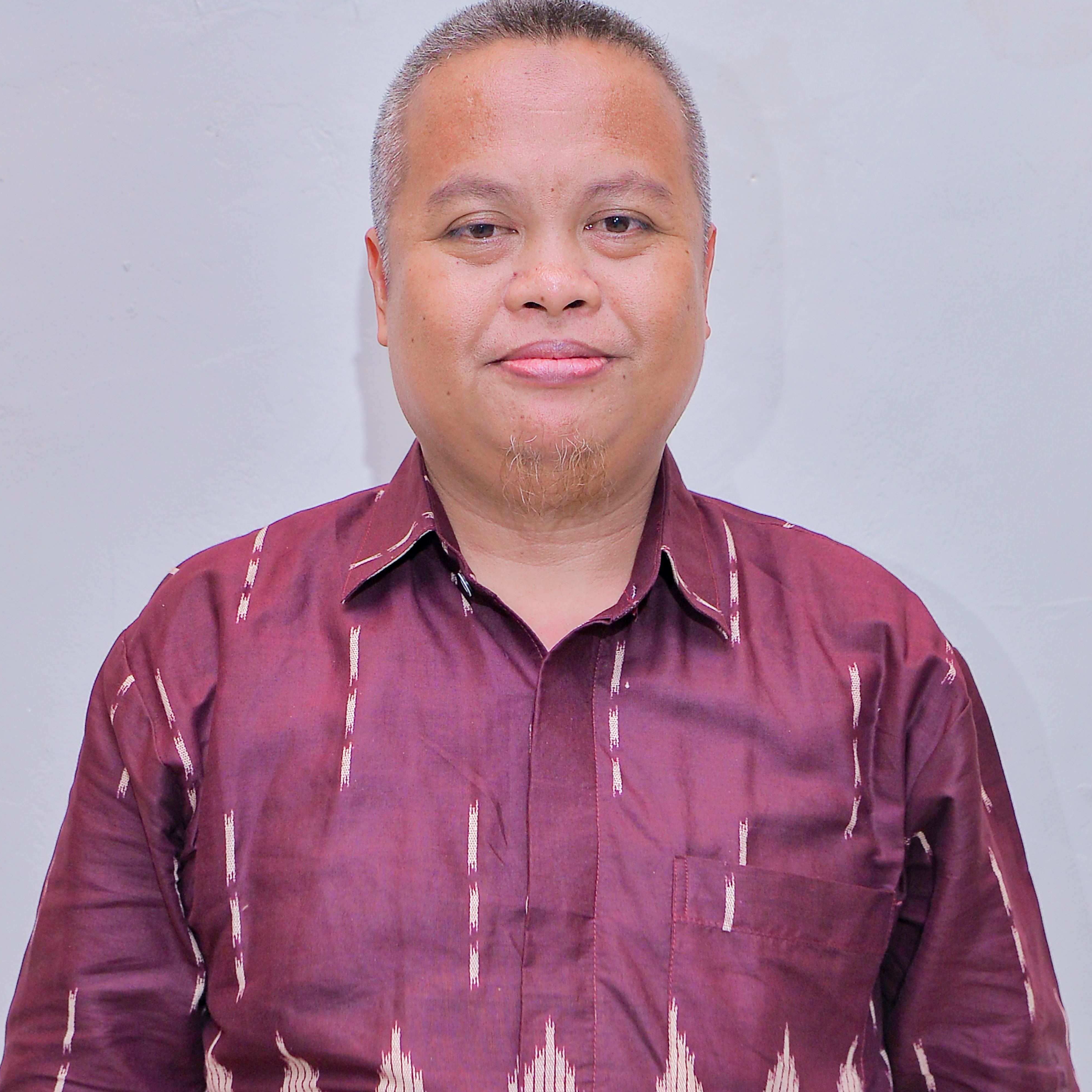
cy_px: 607
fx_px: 1106
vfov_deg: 52.4
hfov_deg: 52.5
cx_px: 551
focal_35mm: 31
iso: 320
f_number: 3.5
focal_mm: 24
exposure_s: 1/125
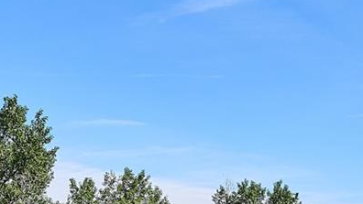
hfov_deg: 27.9
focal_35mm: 74
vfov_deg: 15.4
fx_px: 714
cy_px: 278
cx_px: 292
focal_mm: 17.5
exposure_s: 1/500
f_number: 10
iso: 400
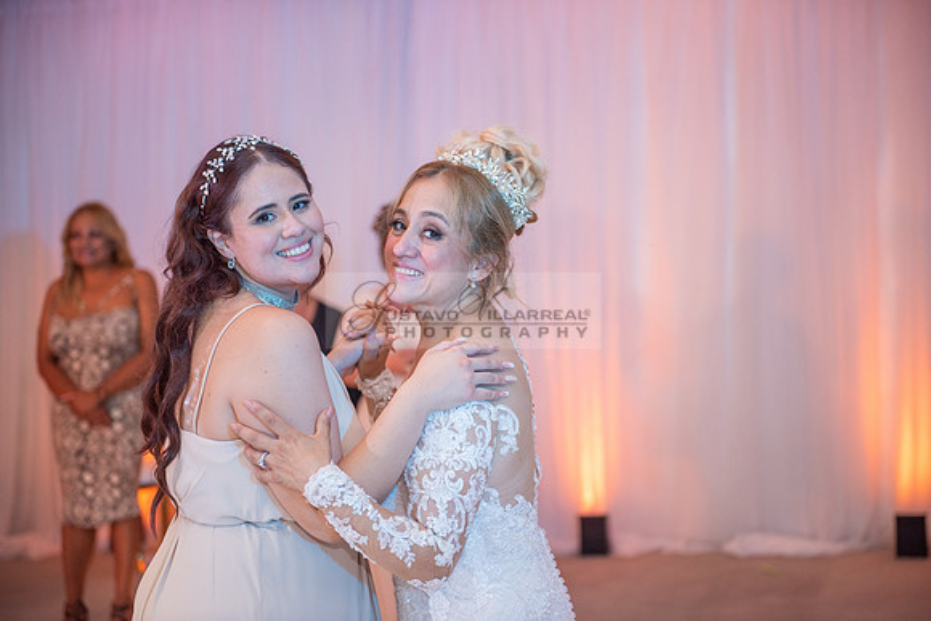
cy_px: 310
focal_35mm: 70
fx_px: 1811
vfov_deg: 19.5
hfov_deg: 28.8
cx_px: 466
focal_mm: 70
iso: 1000
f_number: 2.8
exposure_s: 1/160
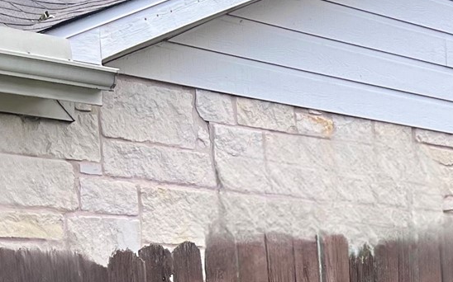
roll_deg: -0.5
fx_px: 1271
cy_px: 613
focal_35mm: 103
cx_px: 687
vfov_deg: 11.2
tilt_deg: -13.2
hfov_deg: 18.0
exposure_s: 1/827
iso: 50
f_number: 1.5
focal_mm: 5.7
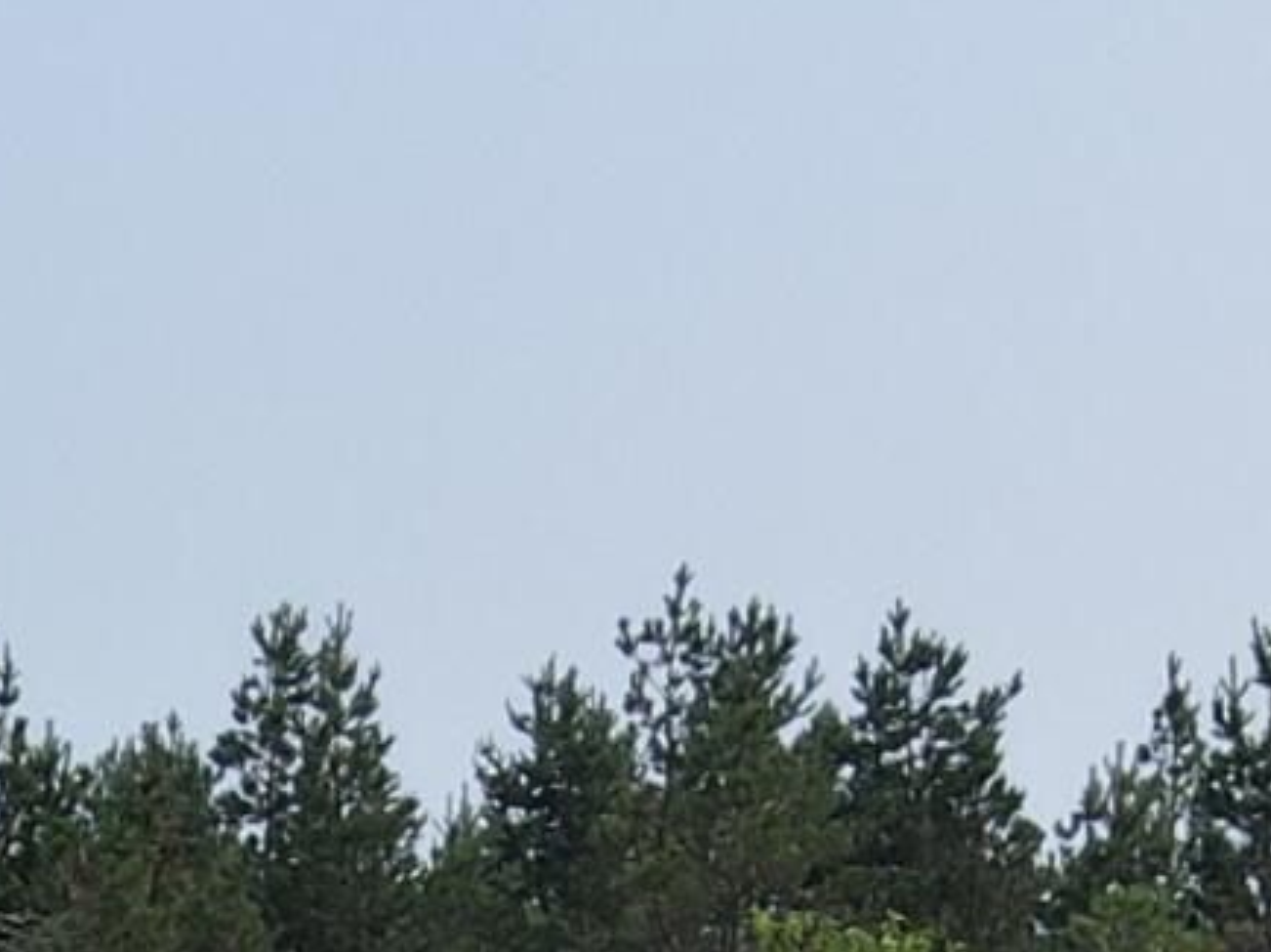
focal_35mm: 166
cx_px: -240
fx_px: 6092
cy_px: 2704
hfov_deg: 11.7
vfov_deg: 7.9
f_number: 2.8
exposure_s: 1/725
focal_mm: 4.5
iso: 100
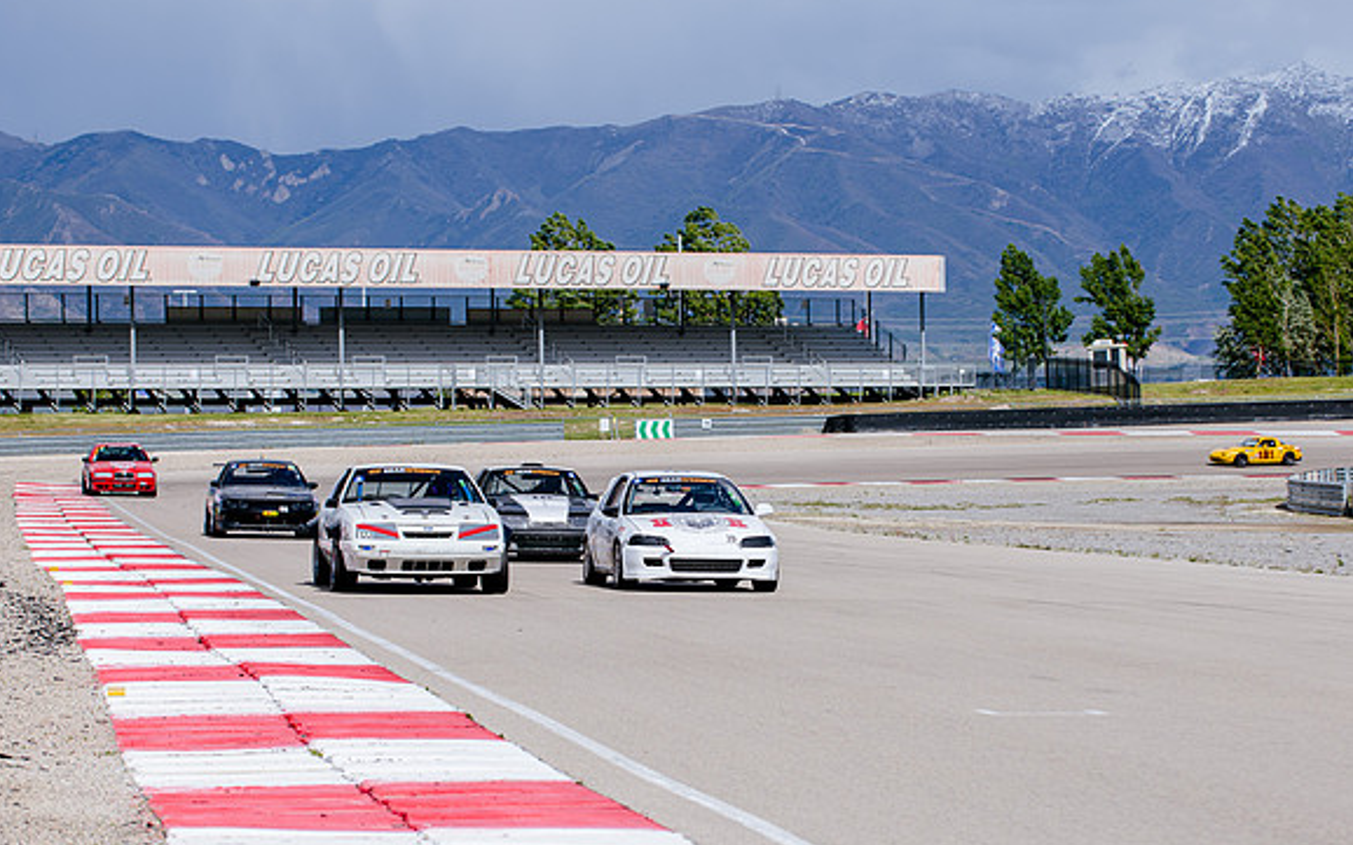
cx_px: 643
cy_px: 491
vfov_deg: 8.9
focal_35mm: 148
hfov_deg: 14.1
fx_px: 5456
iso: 100
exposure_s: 1/640
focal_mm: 116
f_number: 6.3
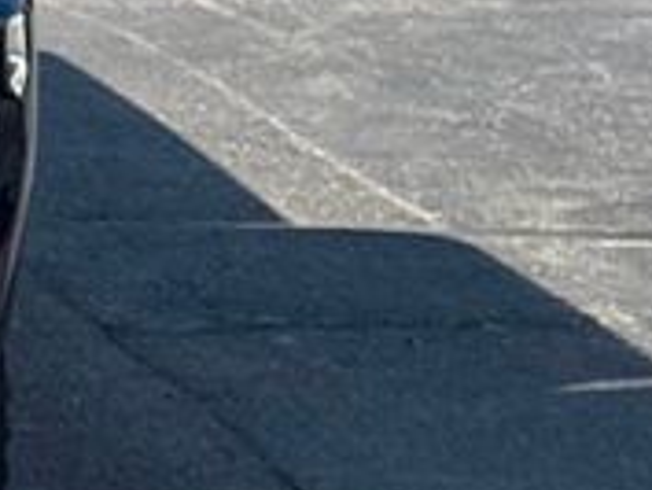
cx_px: -1090
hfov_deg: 6.7
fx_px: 5221
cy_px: -162
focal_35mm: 277
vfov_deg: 5.3
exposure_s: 1/2513
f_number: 1.78
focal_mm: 6.76
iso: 64
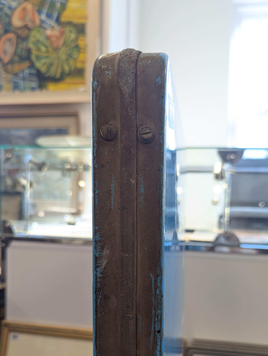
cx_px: 150
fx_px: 340
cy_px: 233
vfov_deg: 54.3
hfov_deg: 43.0
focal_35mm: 33
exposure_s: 1/100
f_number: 1.85
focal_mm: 6.81
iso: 98
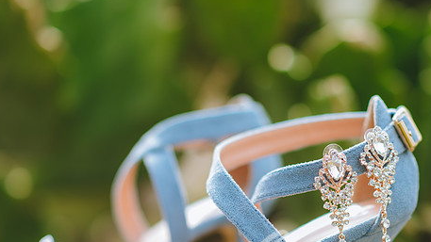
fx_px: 1291
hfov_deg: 18.9
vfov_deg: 10.7
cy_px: 177
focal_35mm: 113
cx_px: 234
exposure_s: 1/800
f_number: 1.8
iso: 50
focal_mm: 85
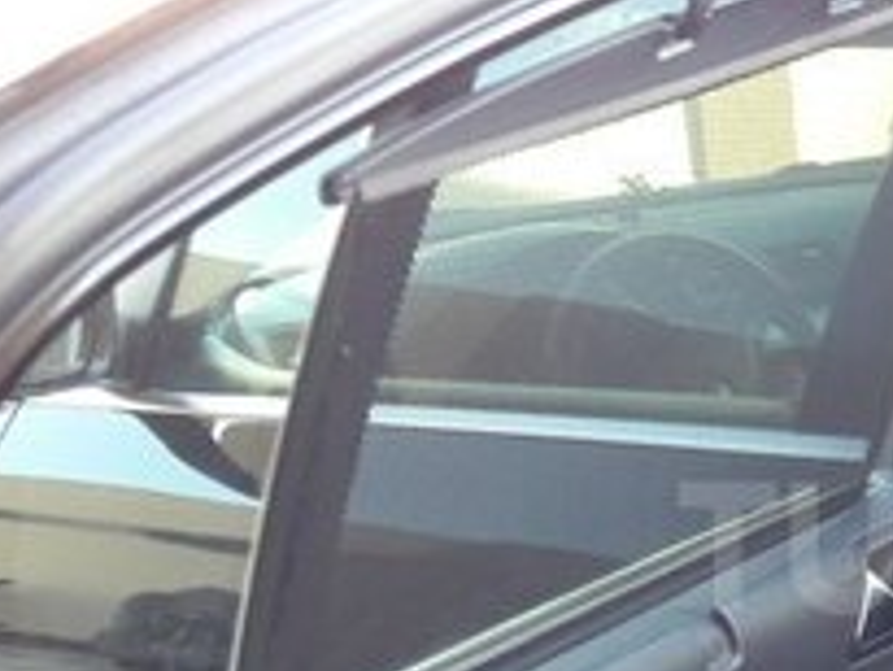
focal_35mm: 90
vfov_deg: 16.3
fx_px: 2323
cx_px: 1124
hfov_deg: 20.1
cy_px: 547
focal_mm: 3.7
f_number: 1.9
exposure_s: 1/50
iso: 64
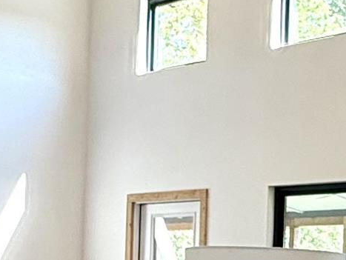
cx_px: 335
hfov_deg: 20.7
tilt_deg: -0.7
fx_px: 920
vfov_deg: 15.4
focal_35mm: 92
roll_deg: -2.2
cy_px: 324
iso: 125
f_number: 2.2
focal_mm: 2.22
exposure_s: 1/120
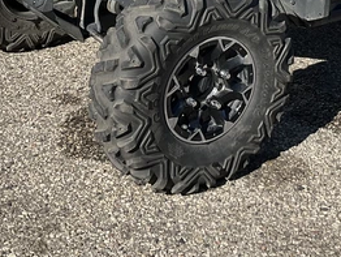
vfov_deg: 16.6
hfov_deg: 23.2
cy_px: -101
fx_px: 818
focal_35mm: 83
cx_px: 268
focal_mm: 3
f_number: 1.8
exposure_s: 1/2141
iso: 25
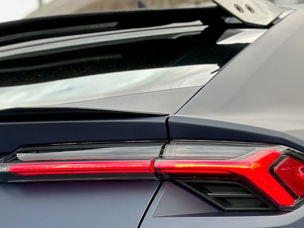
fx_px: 1106
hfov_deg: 15.5
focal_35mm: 126
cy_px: 269
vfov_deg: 11.5
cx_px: 50
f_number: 1.78
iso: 80
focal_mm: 6.86
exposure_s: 1/524
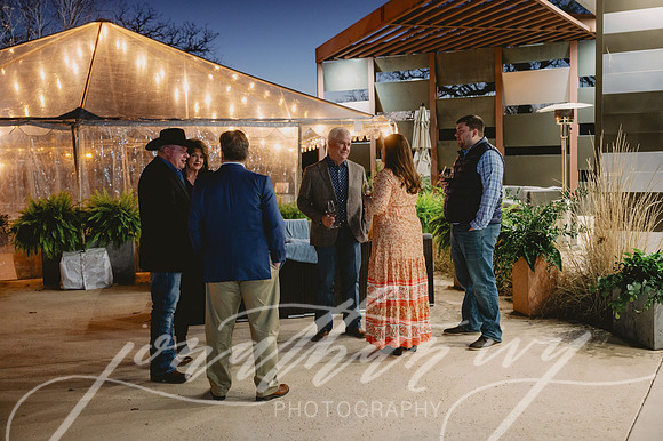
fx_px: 699
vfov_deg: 35.0
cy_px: 220
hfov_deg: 50.7
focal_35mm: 38
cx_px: 332
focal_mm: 38
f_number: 3.2
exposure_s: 1/30
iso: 1250
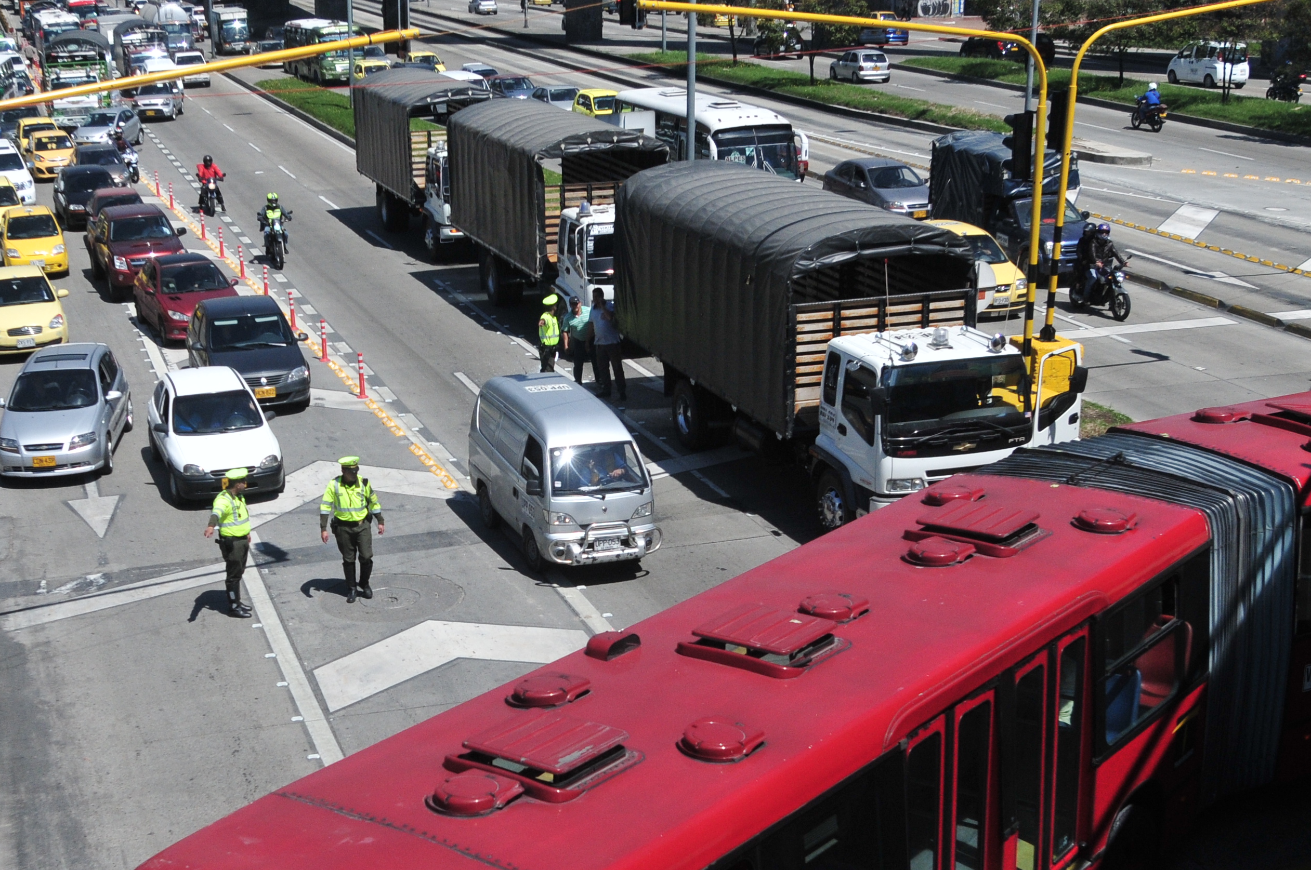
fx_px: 1855
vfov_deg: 26.3
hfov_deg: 38.6
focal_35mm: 51
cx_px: 460
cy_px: 579
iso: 500
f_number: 3.5
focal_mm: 20
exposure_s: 1/8000
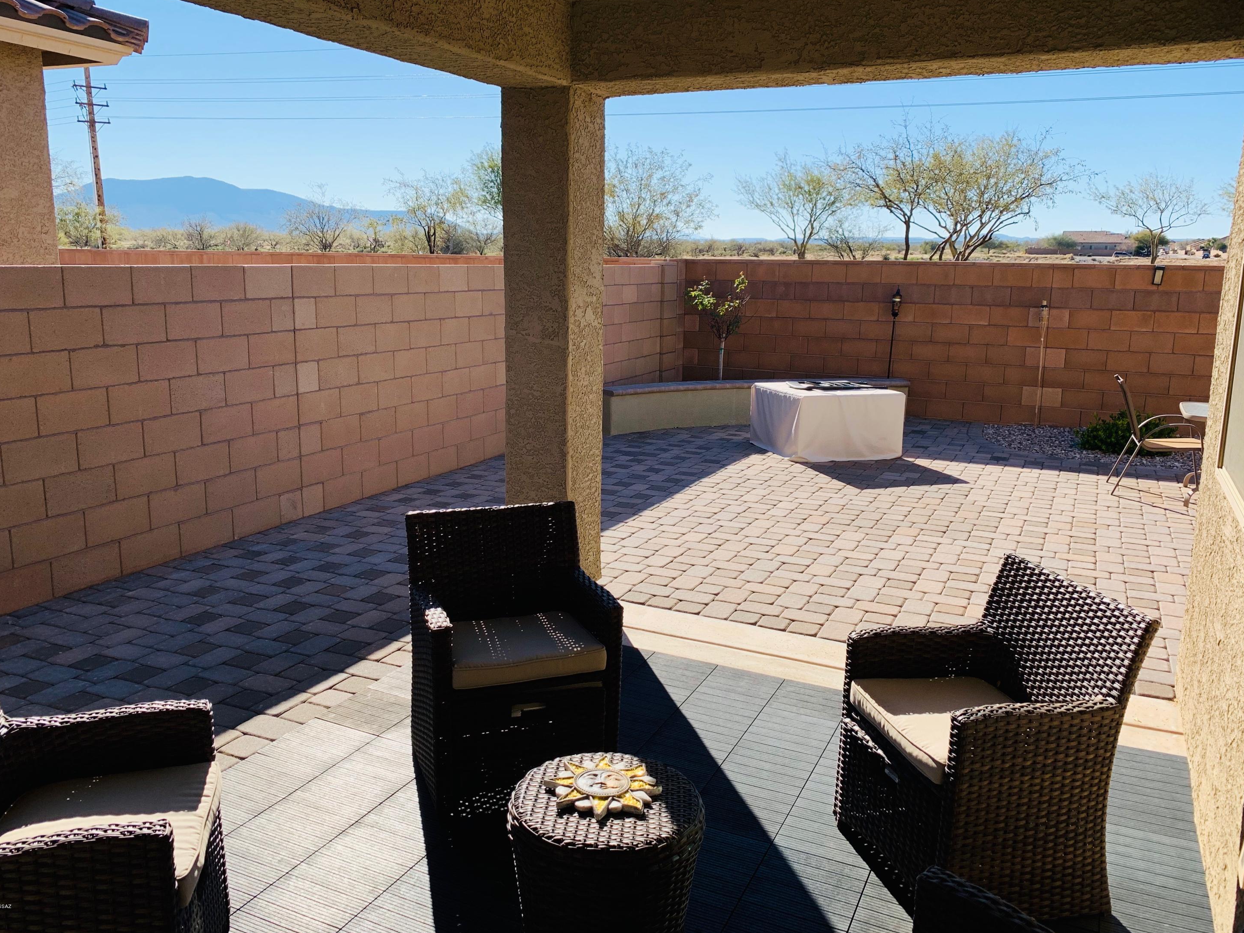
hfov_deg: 65.3
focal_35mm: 27
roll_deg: -1.4
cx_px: 617
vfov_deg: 51.3
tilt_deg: -10.7
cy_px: 452
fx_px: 970
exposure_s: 1/1634
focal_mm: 4.25
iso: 25
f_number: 1.8
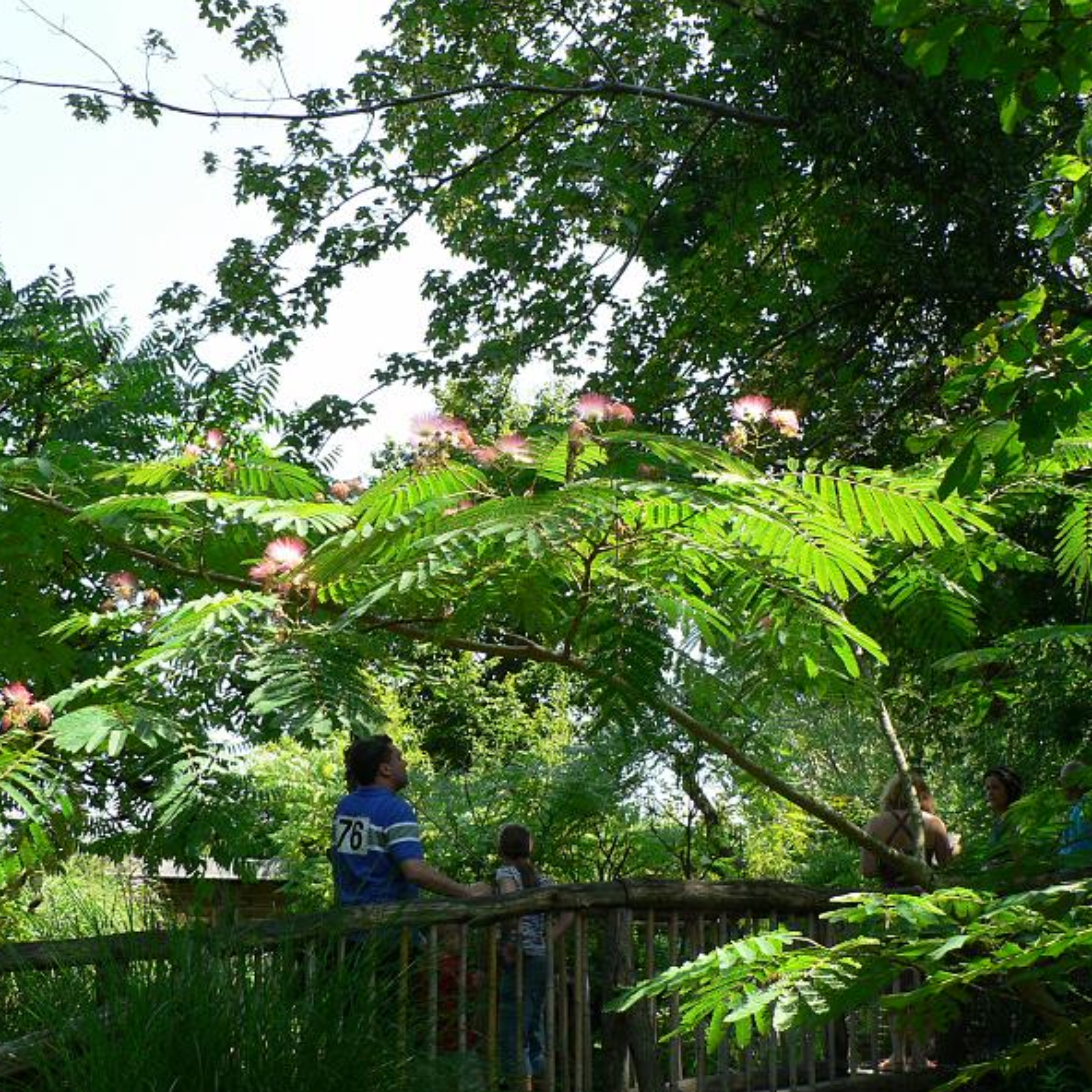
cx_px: 505
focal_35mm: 43
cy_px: 552
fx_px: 1535
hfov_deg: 39.1
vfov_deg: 39.2
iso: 80
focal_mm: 6
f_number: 4
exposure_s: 1/160
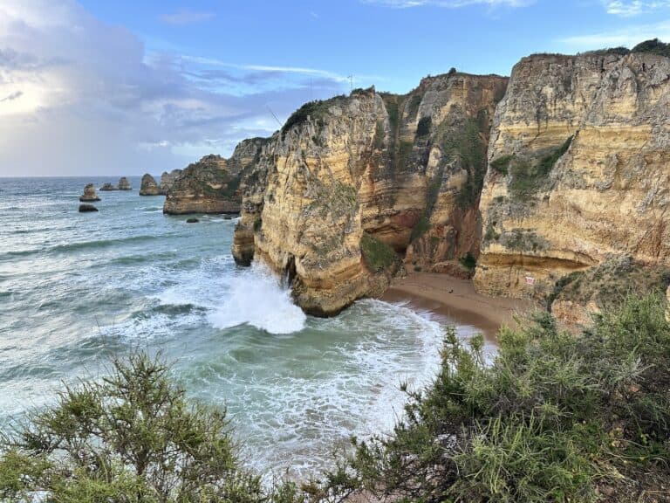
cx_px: 335
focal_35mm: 24
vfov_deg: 56.8
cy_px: 252
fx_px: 465
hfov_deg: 71.6
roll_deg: +0.2
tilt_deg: -9.1
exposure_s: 1/642
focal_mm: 6.86
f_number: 1.78
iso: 80
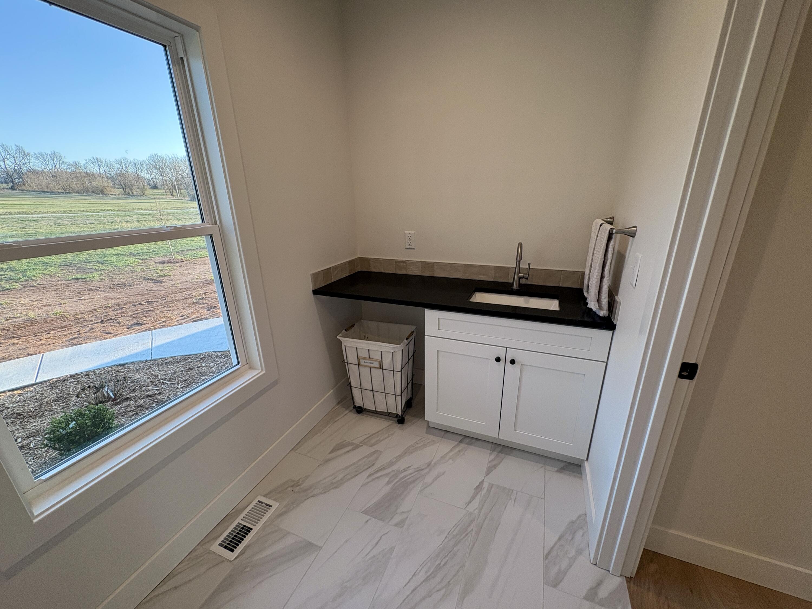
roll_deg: +2.0
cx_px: 406
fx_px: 328
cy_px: 304
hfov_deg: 102.1
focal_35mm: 14
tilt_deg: -19.0
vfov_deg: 85.7
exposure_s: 1/120
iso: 100
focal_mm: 2.22
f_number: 2.2
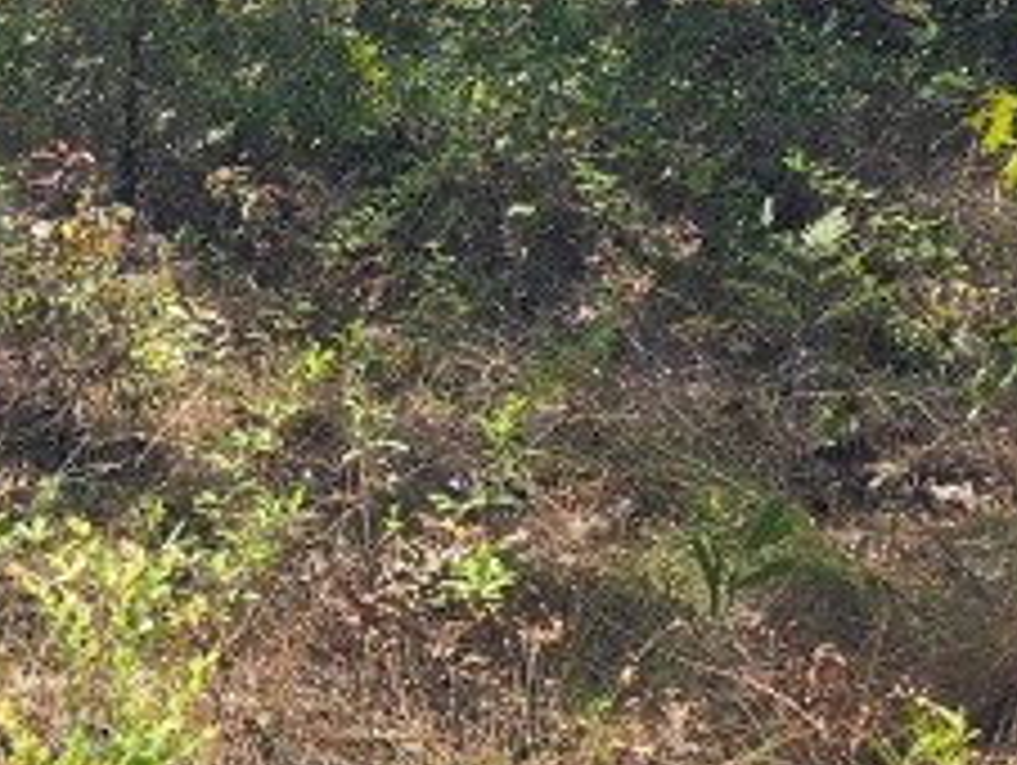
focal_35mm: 104
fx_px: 3059
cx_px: -428
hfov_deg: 17.3
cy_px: -261
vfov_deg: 13.7
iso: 12
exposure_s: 1/487
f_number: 1.7
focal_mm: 6.3
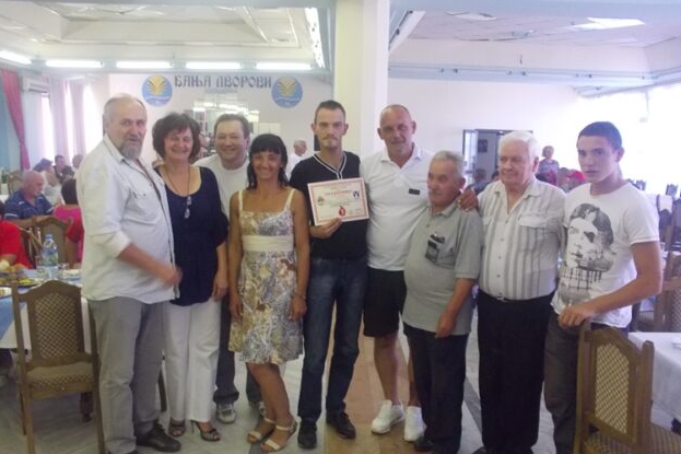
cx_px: 348
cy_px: 260
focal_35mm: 31
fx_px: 586
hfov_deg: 60.3
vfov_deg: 42.2
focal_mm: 4.1
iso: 320
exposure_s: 1/25
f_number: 3.3
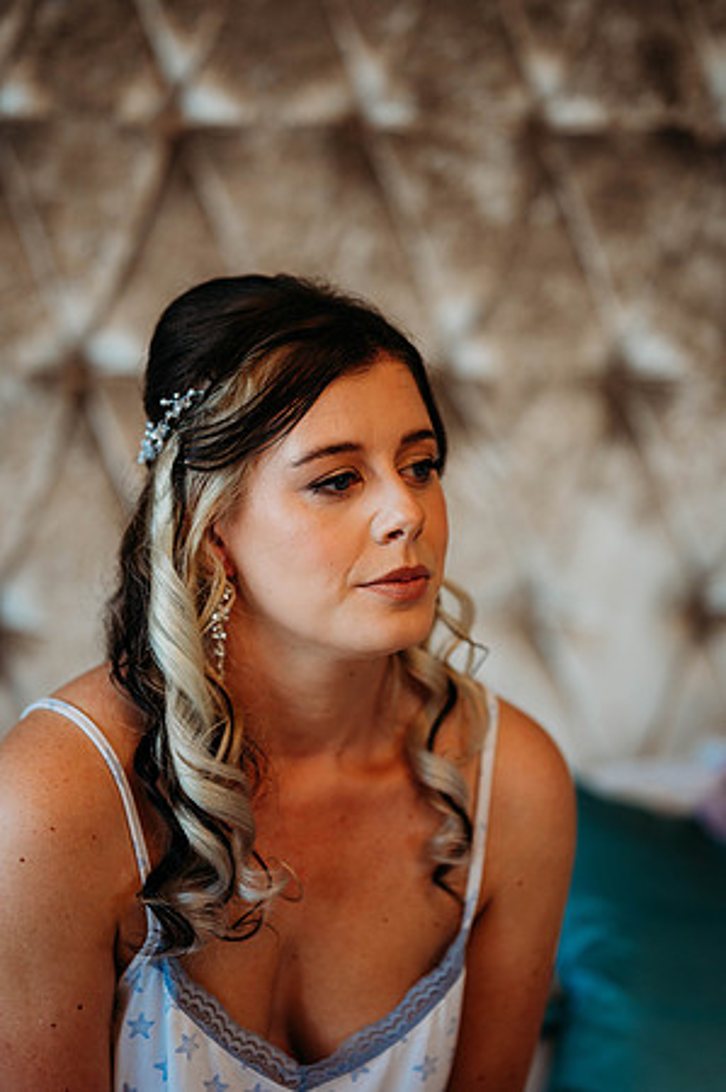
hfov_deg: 16.0
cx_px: 363
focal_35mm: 85
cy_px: 546
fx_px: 2577
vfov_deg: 23.9
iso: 320
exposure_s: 1/200
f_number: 1.8
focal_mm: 85
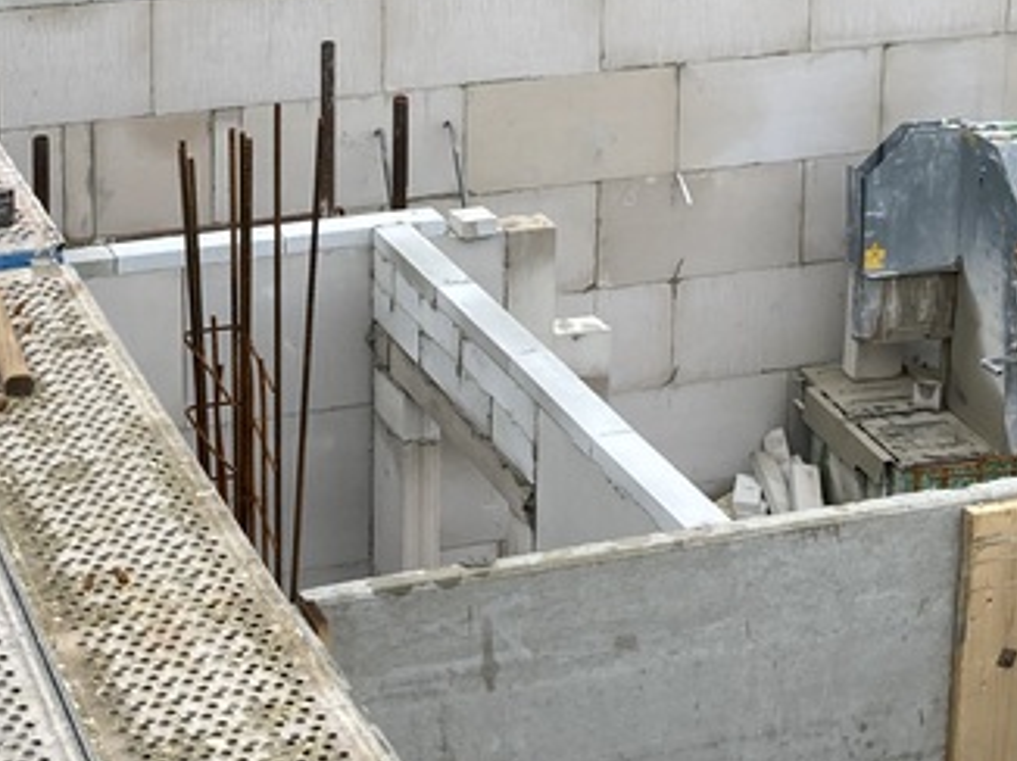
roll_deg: +0.2
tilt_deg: -12.9
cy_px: -22
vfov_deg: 16.7
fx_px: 2525
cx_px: 356
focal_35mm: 86
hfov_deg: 22.7
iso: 25
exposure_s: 1/121
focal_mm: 3.99
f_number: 1.8
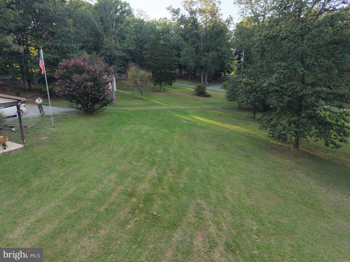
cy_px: 131
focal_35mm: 24
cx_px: 175
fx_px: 243
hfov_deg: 71.6
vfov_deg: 56.8
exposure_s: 1/180
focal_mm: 8.67
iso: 100
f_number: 1.8
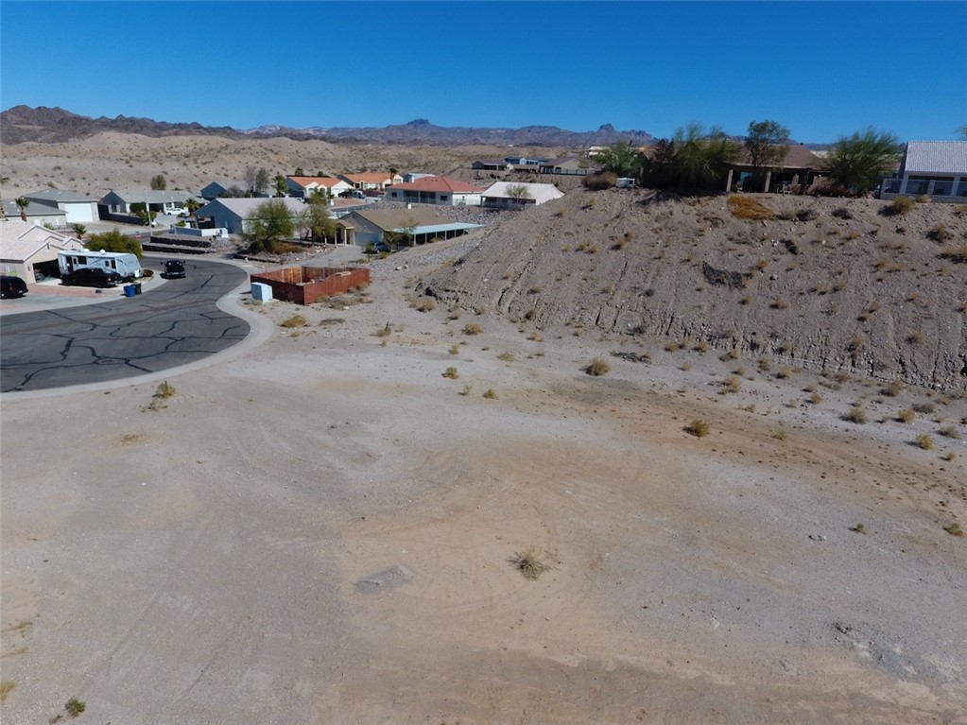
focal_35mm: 20
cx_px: 484
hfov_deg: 81.8
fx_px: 559
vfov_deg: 66.0
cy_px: 362
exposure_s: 1/1799
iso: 100
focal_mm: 3.61
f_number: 2.8
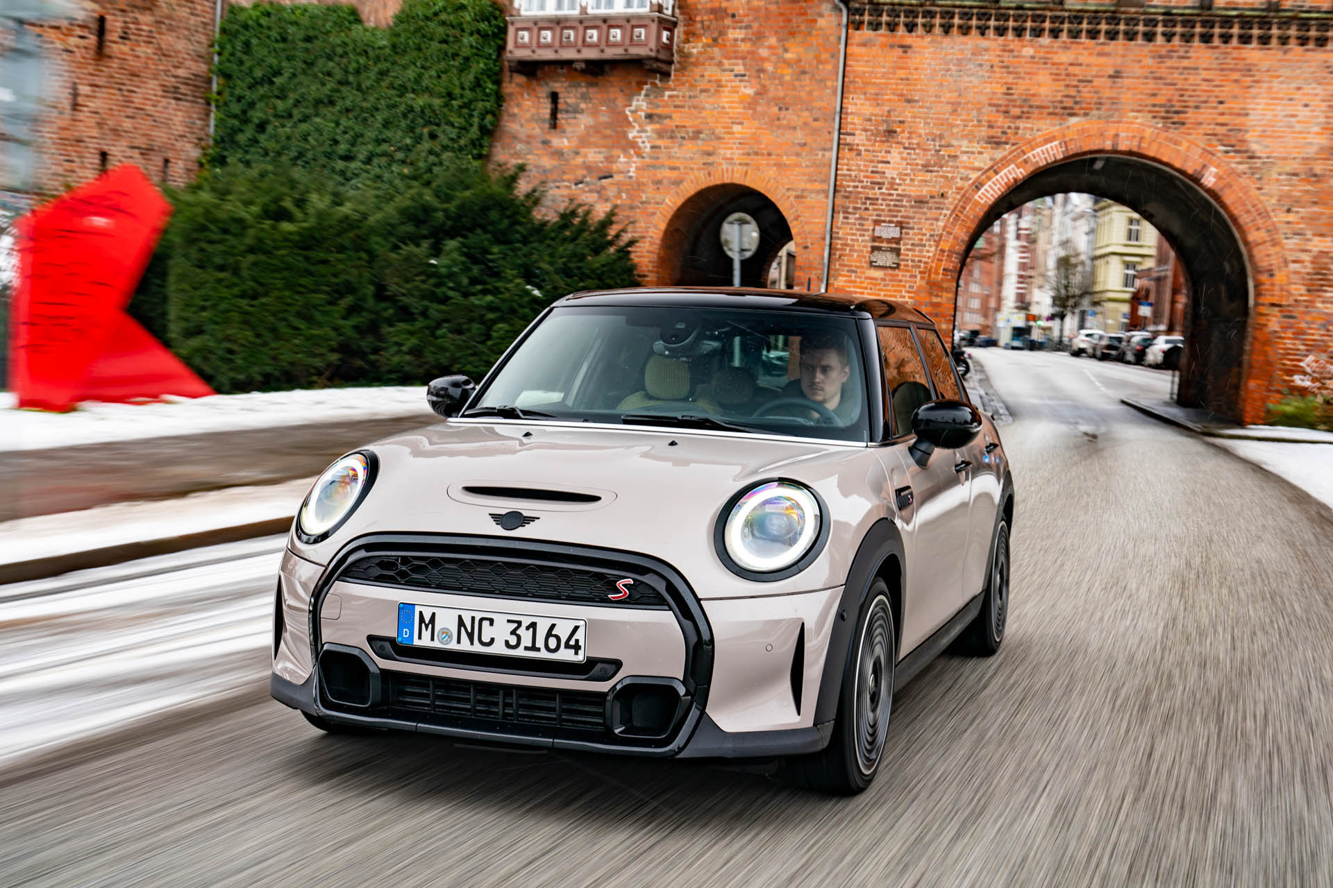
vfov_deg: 28.1
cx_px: 666
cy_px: 444
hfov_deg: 41.1
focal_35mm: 48
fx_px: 1777
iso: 100
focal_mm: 48
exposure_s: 1/20
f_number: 6.3
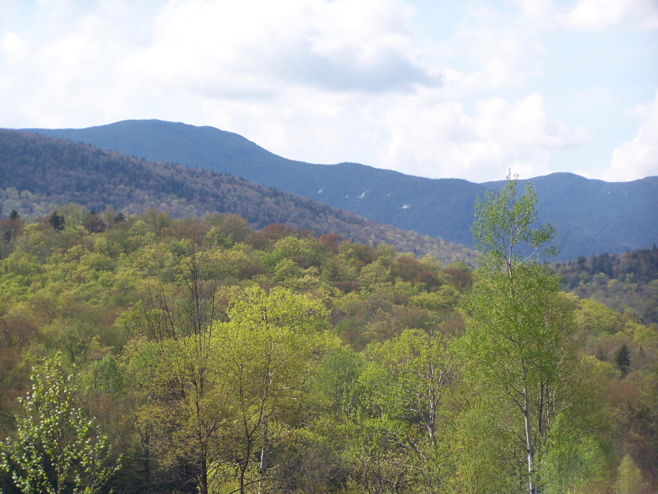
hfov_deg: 15.4
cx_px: 329
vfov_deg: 11.6
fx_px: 2433
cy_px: 247
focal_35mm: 128
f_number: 3.2
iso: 80
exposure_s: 1/1000
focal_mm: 21.2
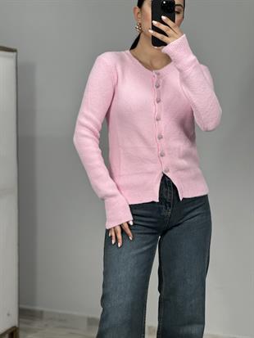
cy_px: 169
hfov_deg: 19.1
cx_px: 127
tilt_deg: -21.9
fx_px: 753
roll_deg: +0.5
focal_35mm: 77
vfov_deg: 25.3
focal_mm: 9
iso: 160
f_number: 2.8
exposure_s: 1/100
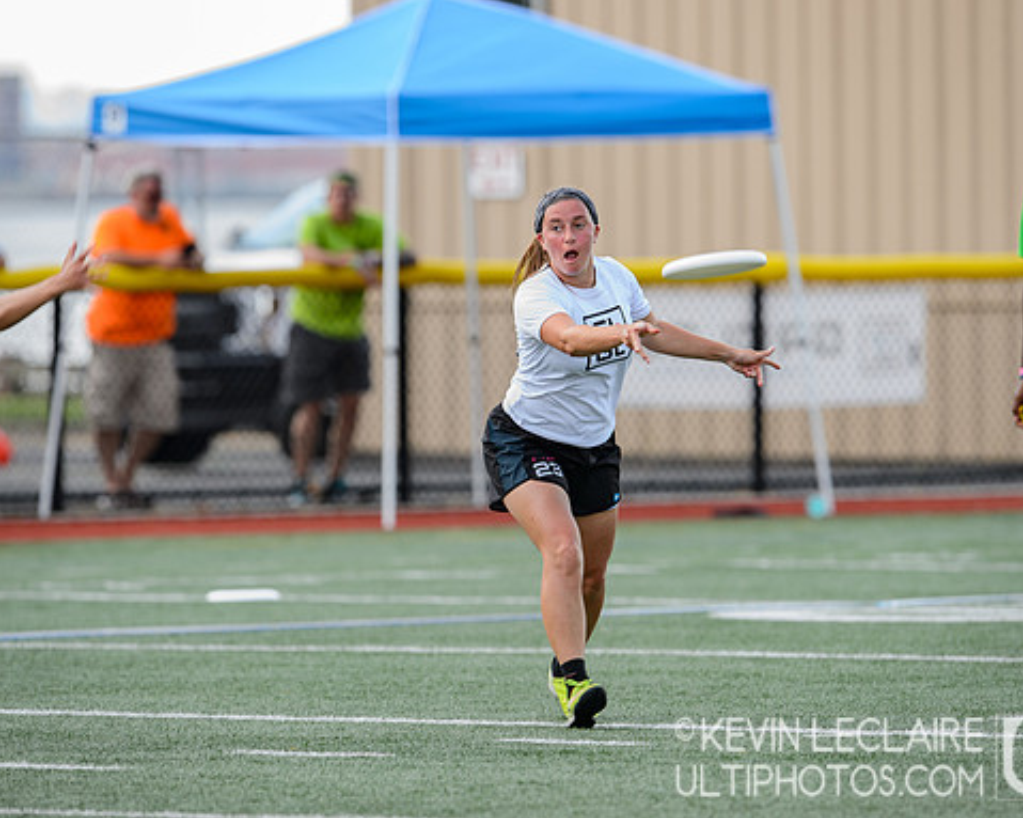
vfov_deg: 3.4
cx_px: 534
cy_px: 410
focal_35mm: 454
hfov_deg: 4.3
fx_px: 13743
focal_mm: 400
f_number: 4.5
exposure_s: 1/200
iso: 400
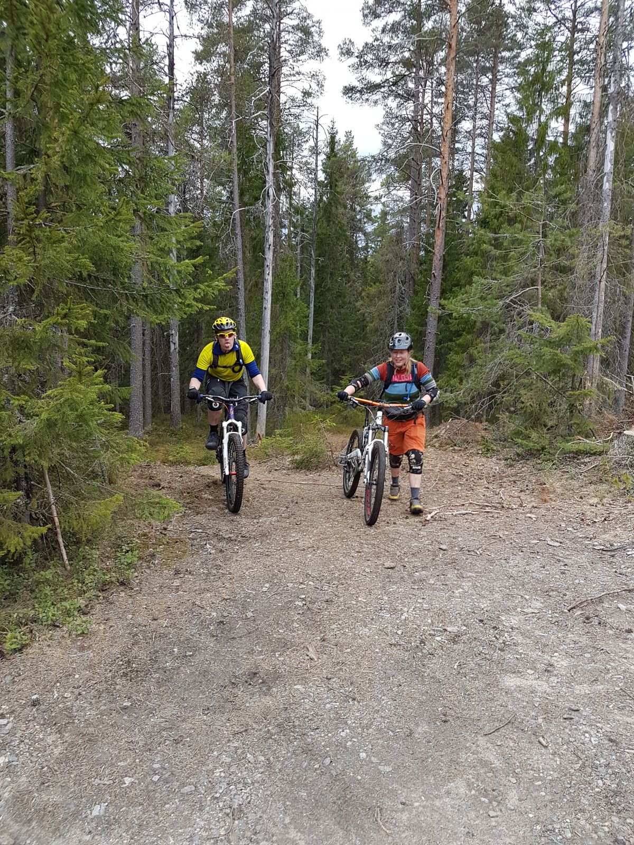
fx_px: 635
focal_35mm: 26
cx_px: 317
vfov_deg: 67.3
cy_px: 422
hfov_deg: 53.1
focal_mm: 4.2
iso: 50
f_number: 1.7
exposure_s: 1/100
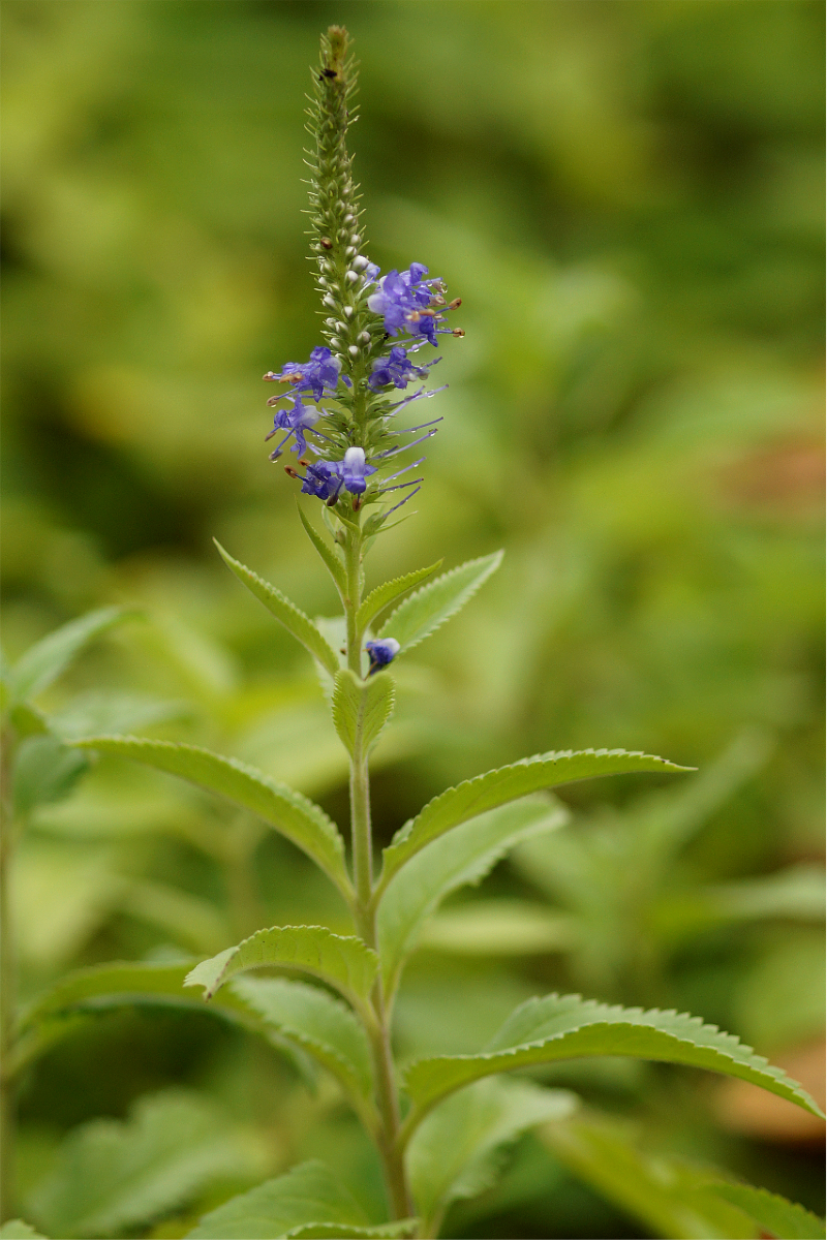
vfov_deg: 13.7
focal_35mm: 150
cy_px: 620
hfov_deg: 9.1
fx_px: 5168
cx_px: 414
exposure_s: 1/160
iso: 320
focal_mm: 100
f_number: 2.8
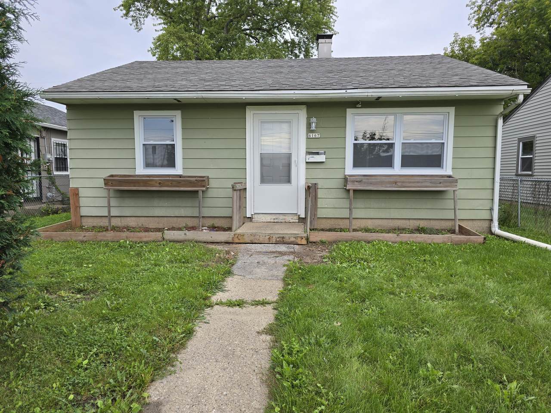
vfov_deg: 58.9
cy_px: 206
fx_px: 366
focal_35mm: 23
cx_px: 276
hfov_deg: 73.9
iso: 12
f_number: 1.7
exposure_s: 1/255
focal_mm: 6.3
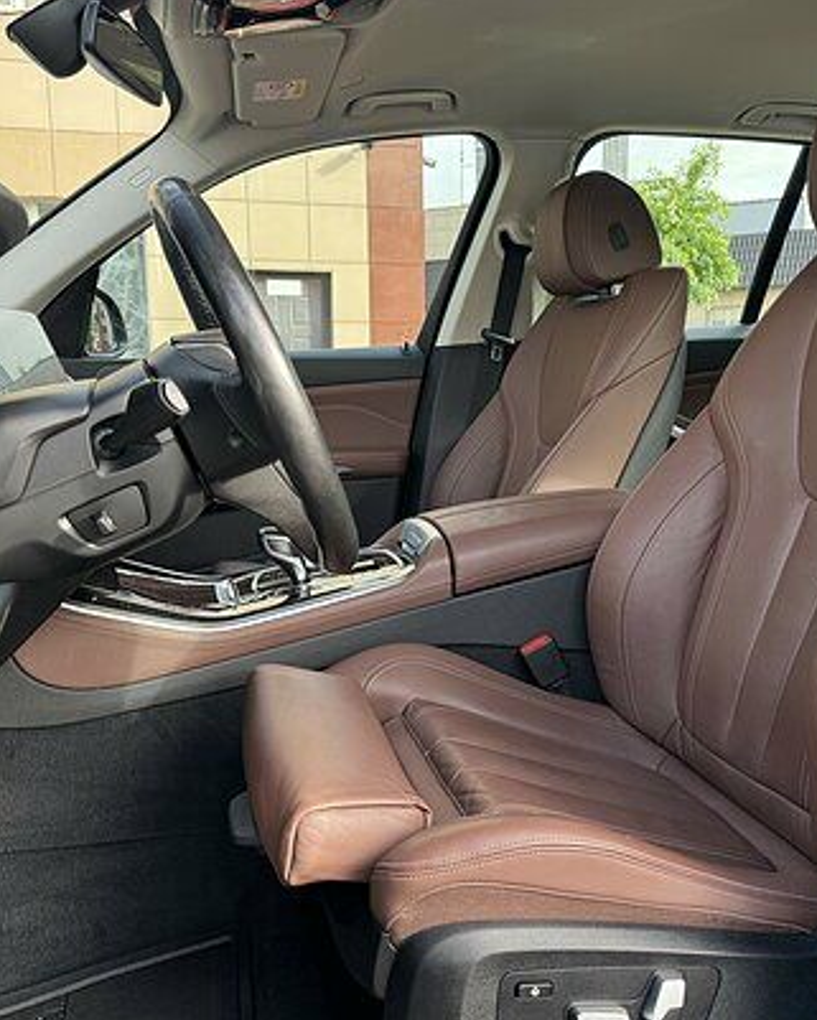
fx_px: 967
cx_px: 448
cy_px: 510
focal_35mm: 32
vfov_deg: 55.7
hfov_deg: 45.8
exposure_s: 1/121
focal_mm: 6.76
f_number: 1.78
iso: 100
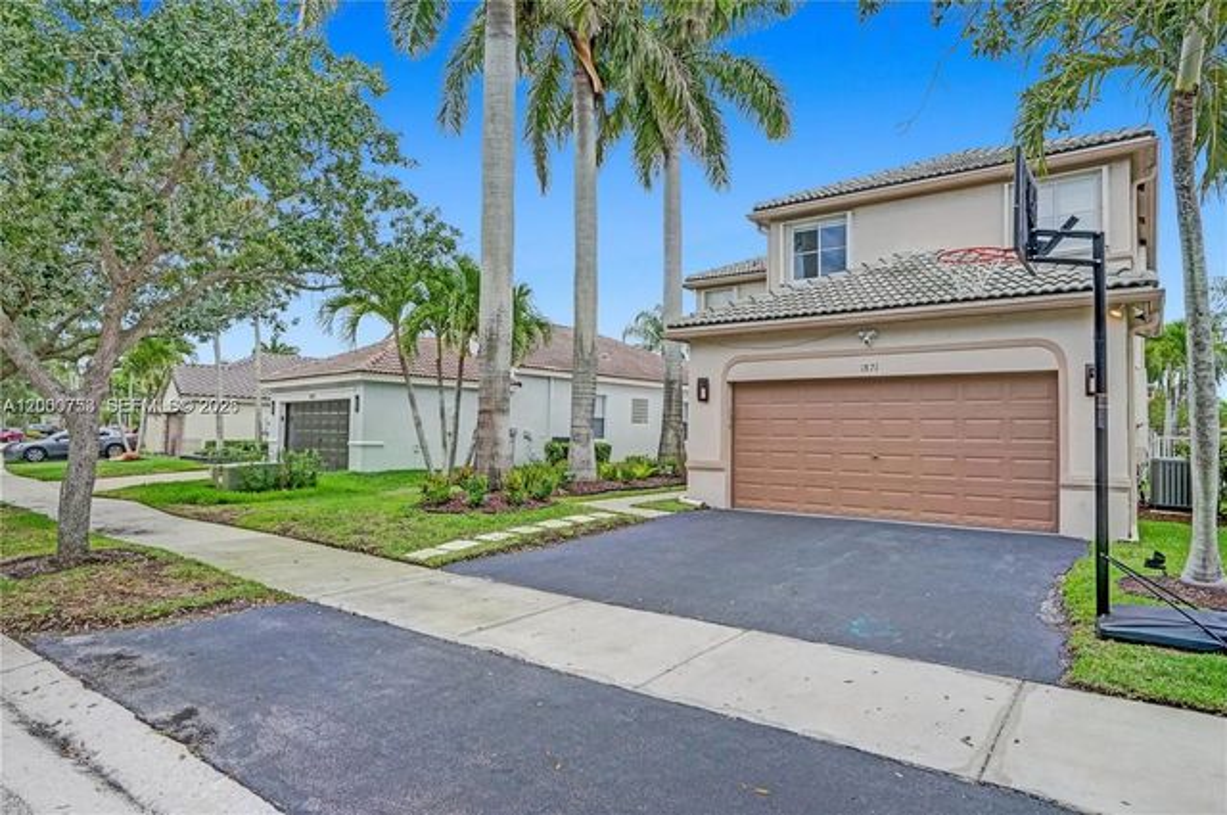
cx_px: 614
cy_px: 408
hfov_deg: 84.0
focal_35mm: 20
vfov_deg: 61.8
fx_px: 681
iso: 1600
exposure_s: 1/320
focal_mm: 20
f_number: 16
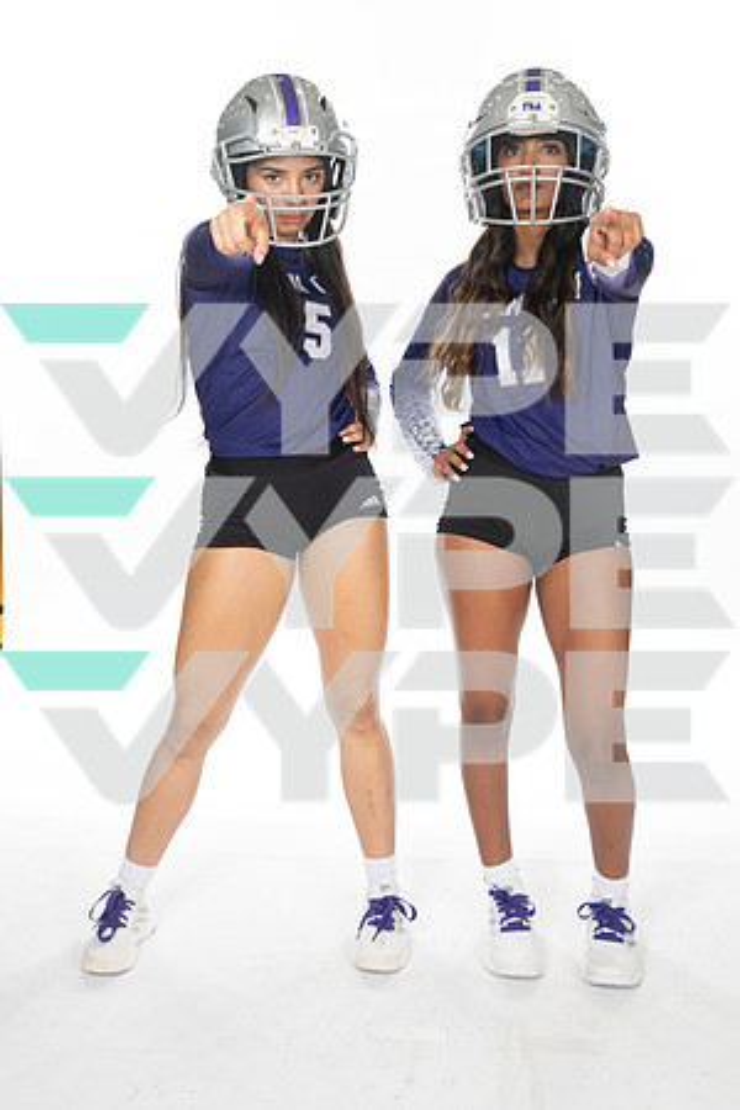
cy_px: 555
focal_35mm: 46
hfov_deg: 29.2
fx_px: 1418
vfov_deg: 42.7
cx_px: 370
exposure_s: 1/320
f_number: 7.1
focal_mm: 46
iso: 800
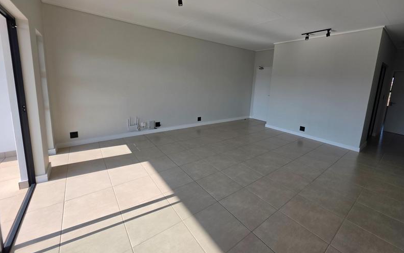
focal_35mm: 14
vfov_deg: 78.2
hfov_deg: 105.3
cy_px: 109
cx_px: 204
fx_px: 154
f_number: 1.9
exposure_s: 1/900
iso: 32
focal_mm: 2.2
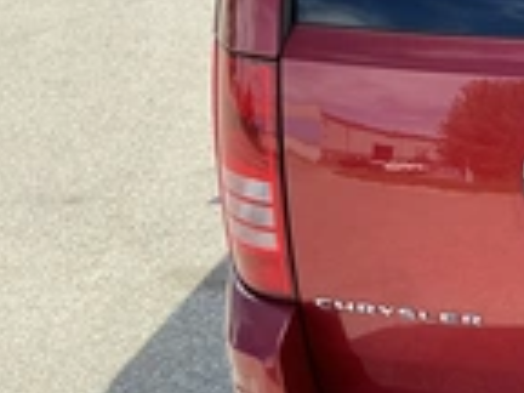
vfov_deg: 18.7
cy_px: 306
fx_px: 1181
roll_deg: -1.2
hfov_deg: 21.9
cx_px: 720
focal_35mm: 78
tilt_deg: -24.9
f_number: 1.8
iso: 25
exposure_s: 1/327
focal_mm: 3
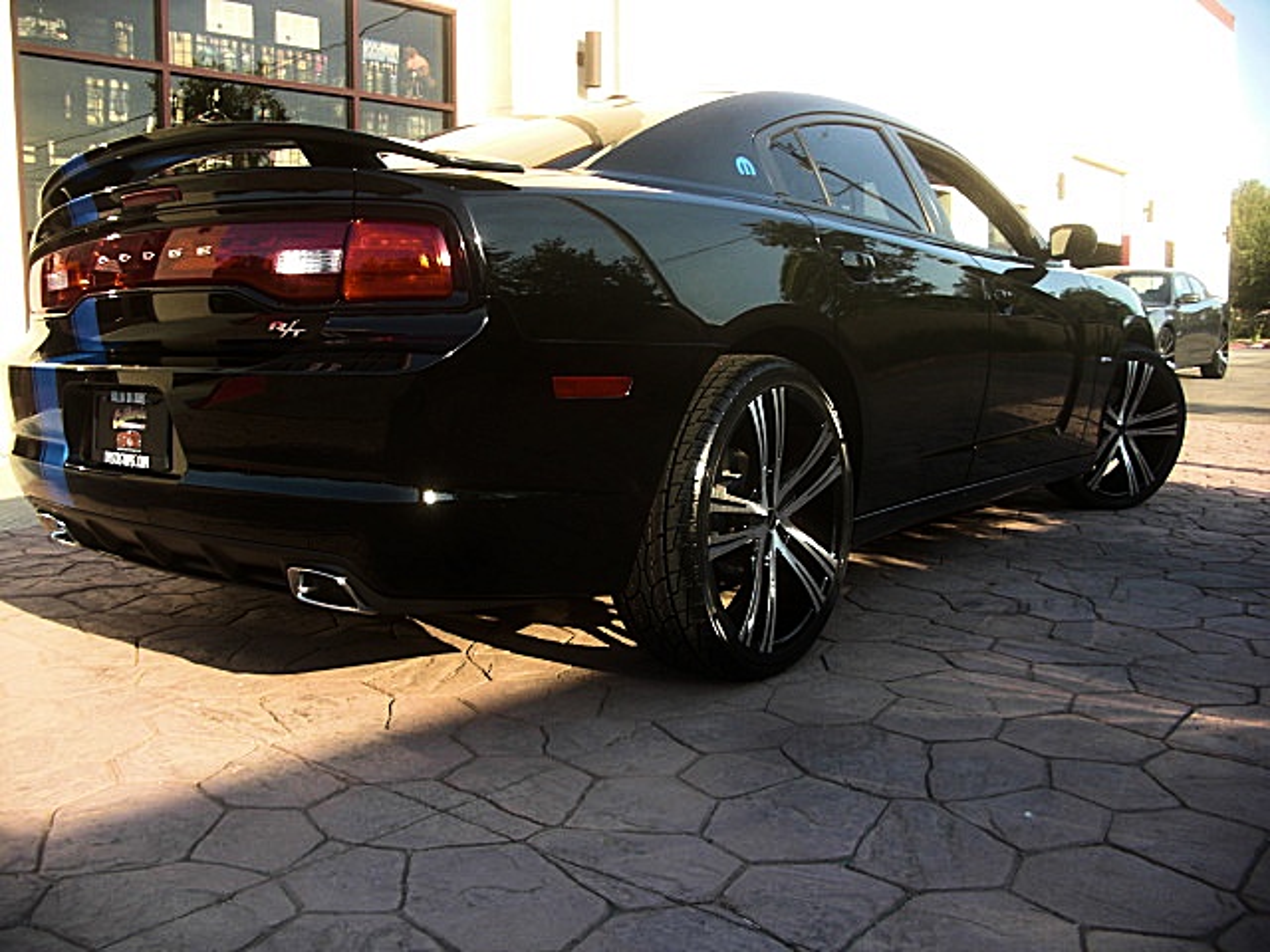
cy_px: 476
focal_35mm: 36
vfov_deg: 39.7
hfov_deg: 51.4
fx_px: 1321
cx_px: 635
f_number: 2.8
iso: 50
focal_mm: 6.3
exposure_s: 1/200
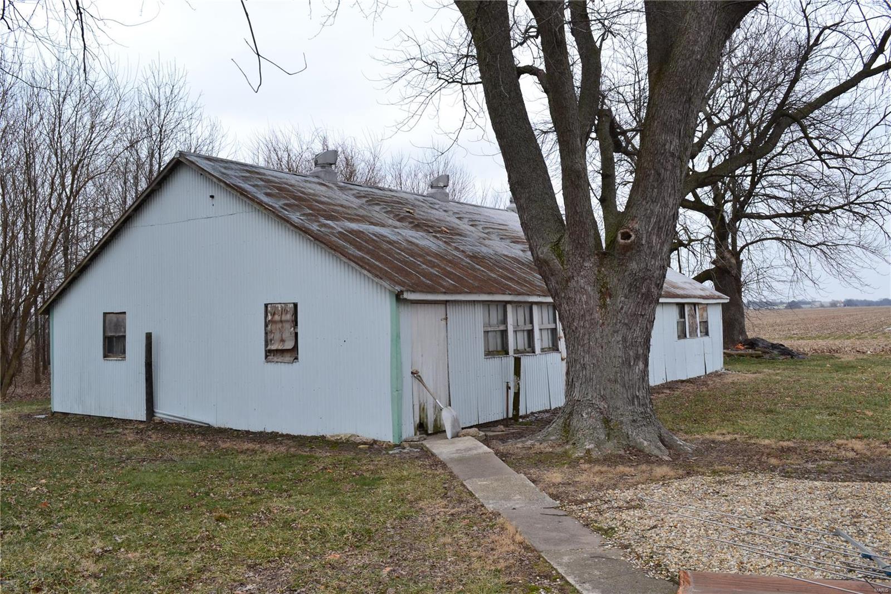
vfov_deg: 40.0
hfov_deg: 57.2
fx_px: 817
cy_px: 297
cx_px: 446
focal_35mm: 33
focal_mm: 22
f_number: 9
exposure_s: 1/100
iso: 400
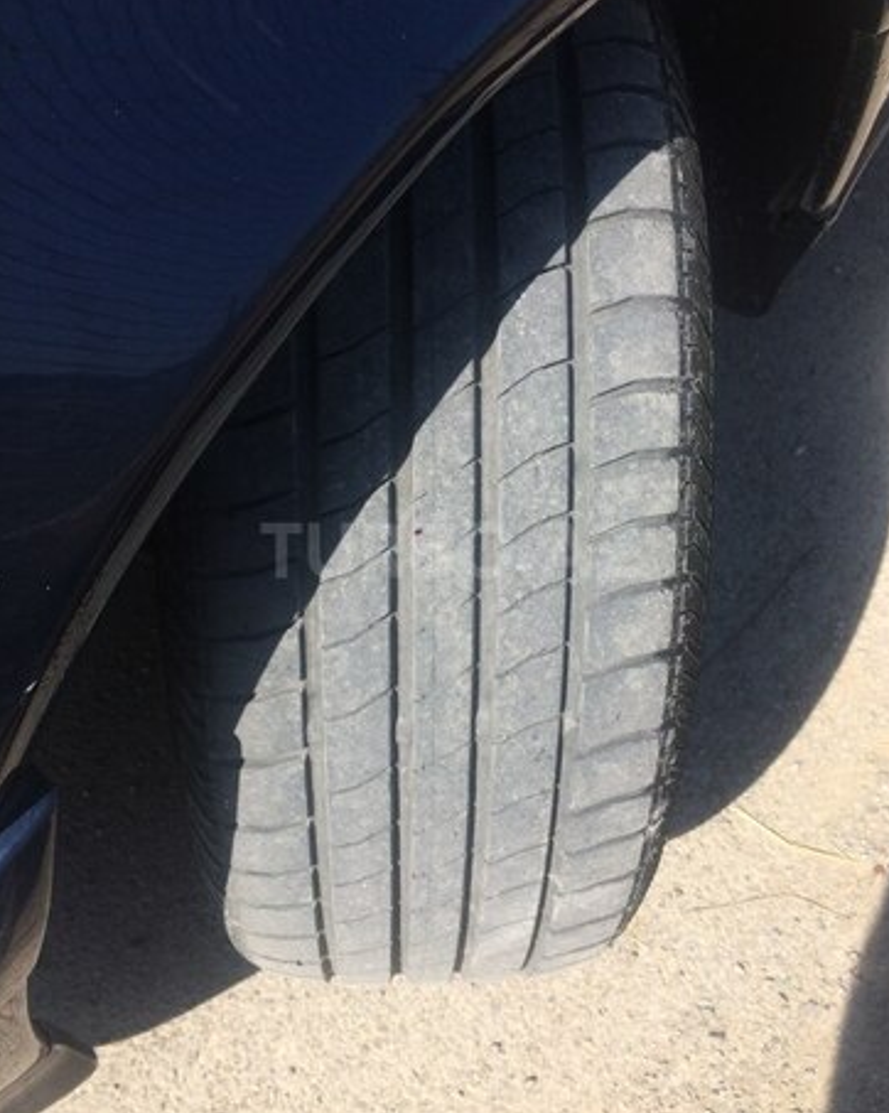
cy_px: 550
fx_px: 1020
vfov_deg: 57.2
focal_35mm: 31
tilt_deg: -61.5
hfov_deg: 47.1
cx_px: 449
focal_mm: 4.15
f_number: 2.2
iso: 32
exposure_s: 1/1109
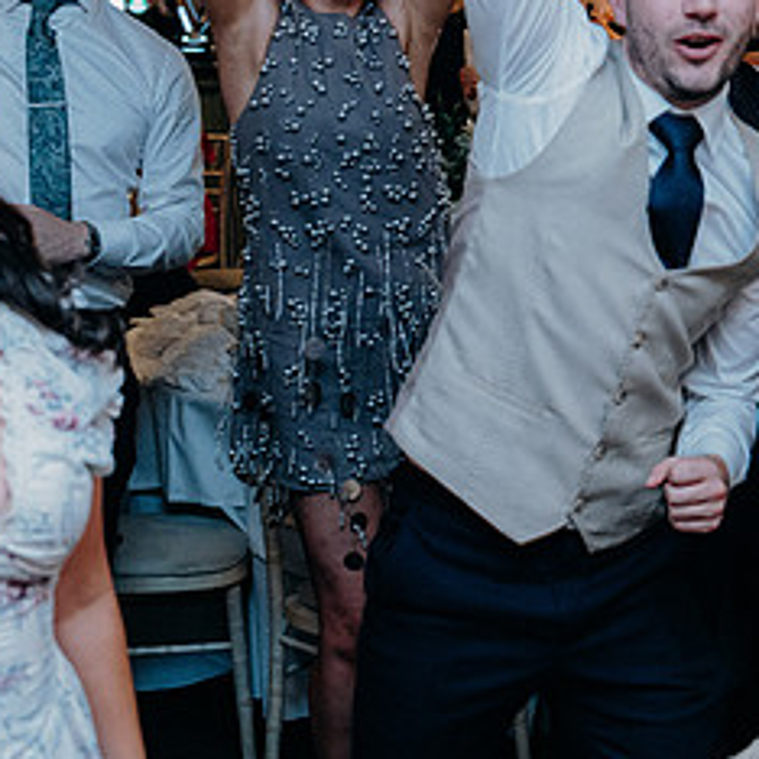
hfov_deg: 22.4
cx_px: 610
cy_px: 174
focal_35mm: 76
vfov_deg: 22.5
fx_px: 1885
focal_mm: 36
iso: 2500
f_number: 3.5
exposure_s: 1/160
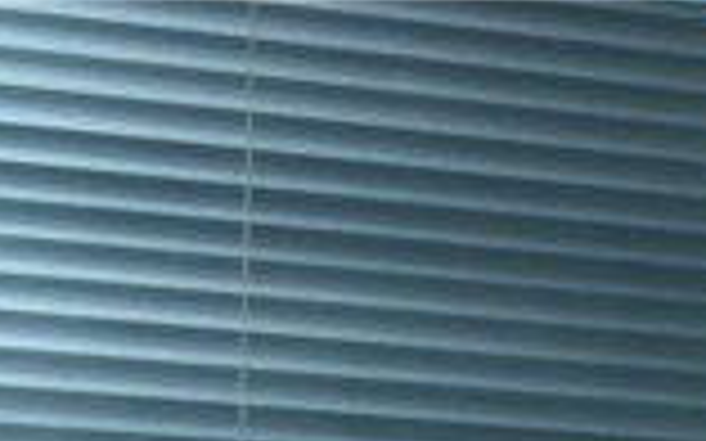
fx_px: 3435
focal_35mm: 179
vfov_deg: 6.8
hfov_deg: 11.1
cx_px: 1205
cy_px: 1195
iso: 800
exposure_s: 1/100
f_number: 4.5
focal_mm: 23
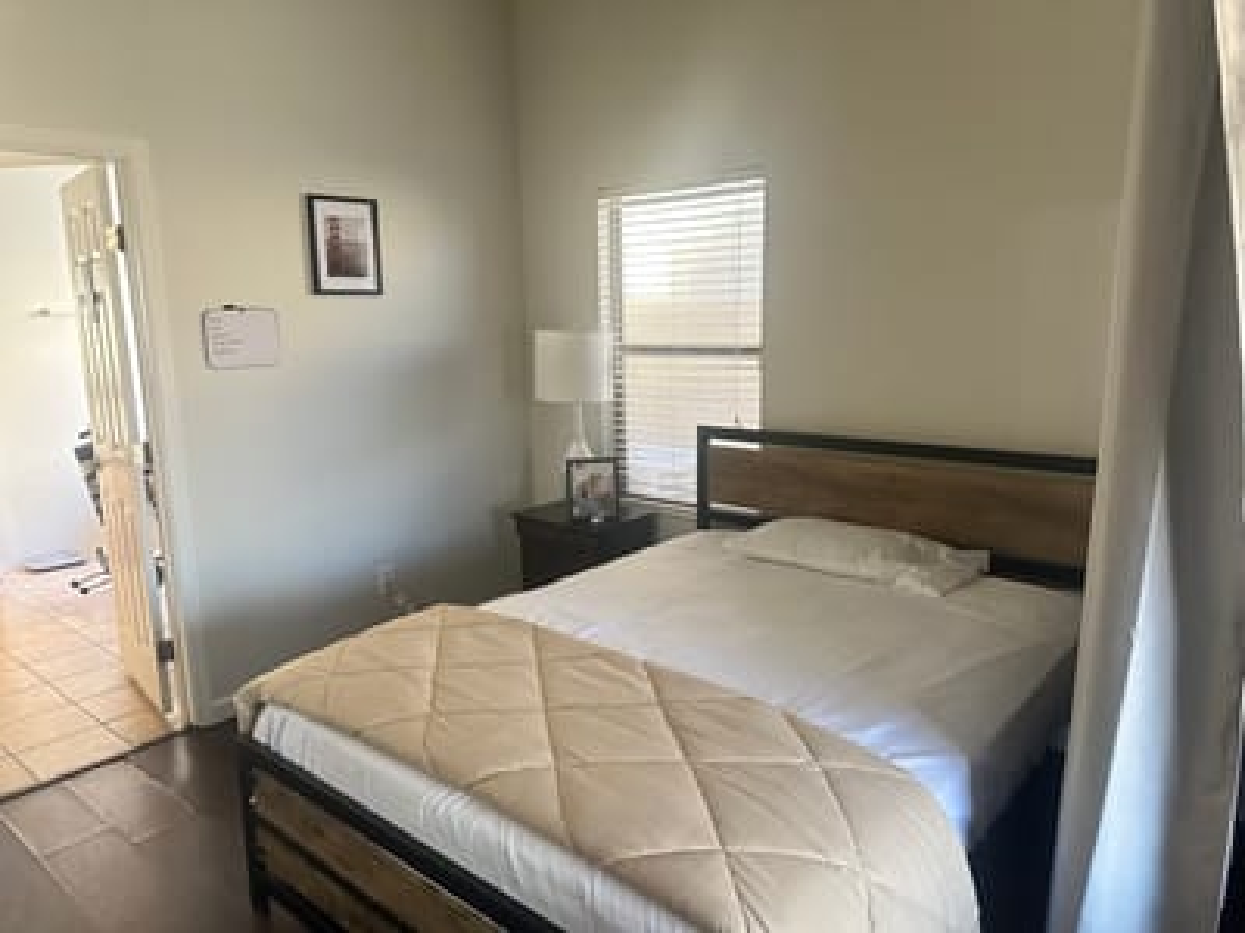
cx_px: 622
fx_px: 863
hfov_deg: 71.6
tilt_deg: -10.4
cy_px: 466
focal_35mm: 24
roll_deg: +1.6
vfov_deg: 56.8
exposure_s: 1/60
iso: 640
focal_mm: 6.86
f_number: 1.78
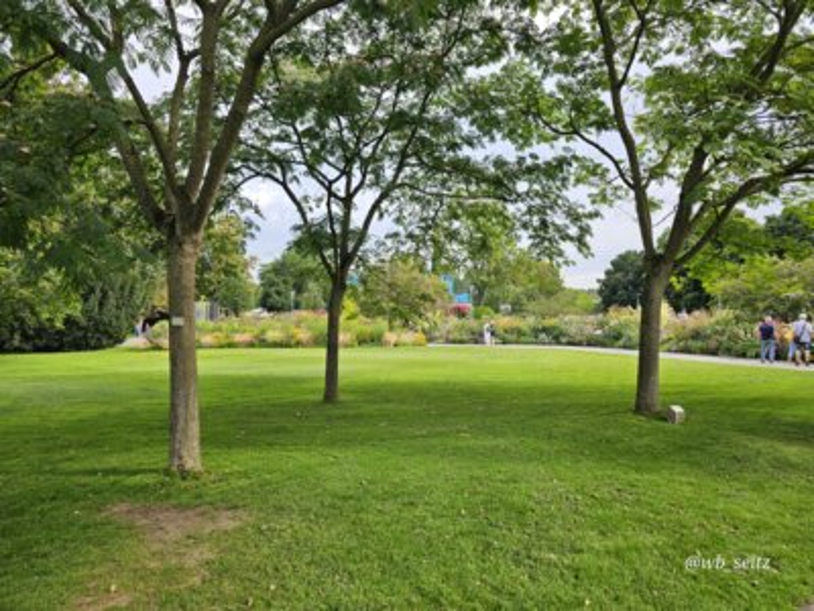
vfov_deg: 58.9
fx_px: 541
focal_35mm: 23
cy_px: 306
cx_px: 407
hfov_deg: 73.9
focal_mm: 6.3
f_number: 1.7
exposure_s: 1/184
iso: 10
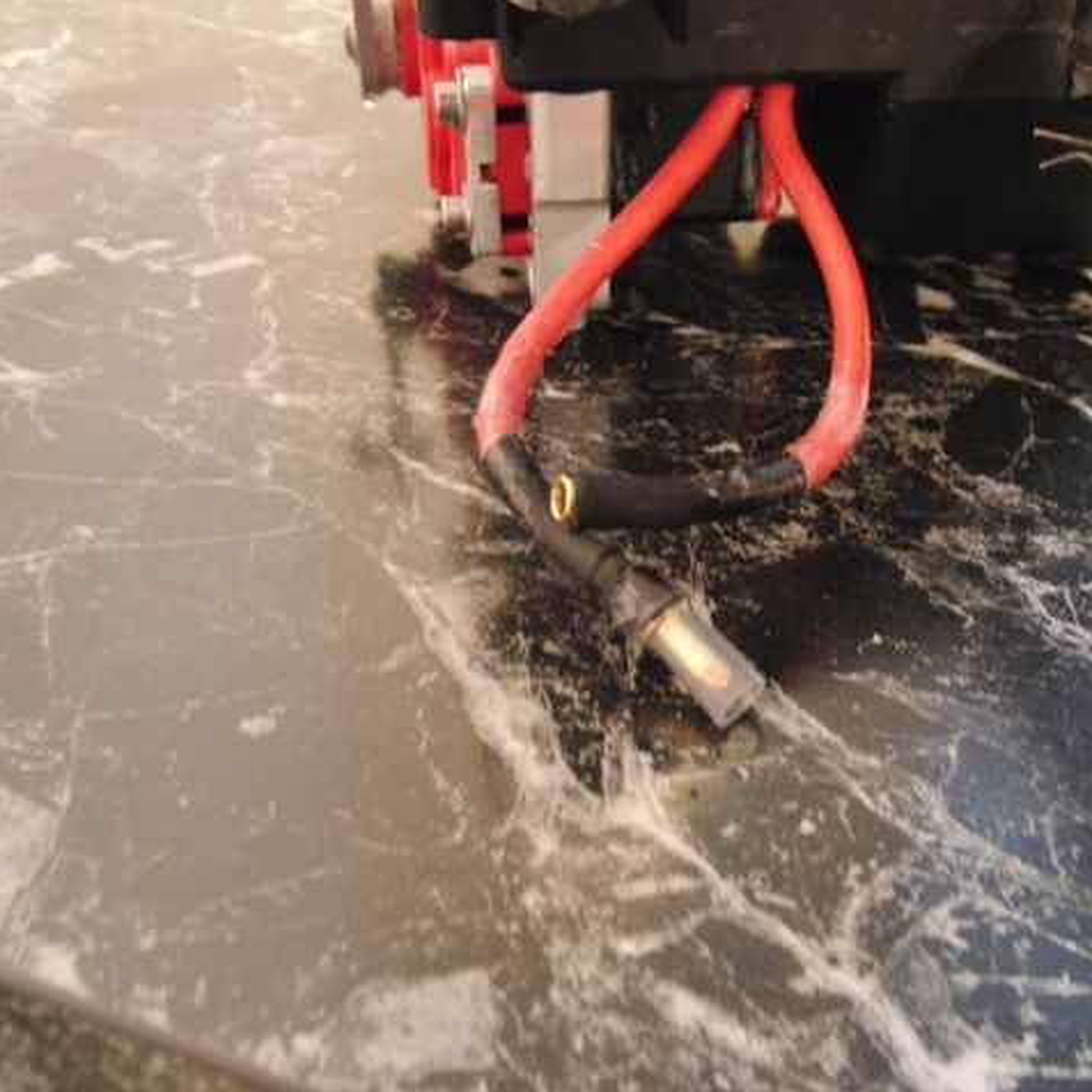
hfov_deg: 38.1
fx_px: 1570
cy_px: 544
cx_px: 691
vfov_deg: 38.3
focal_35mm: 44
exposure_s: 1/2.5
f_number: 3.6
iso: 400
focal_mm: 6.42
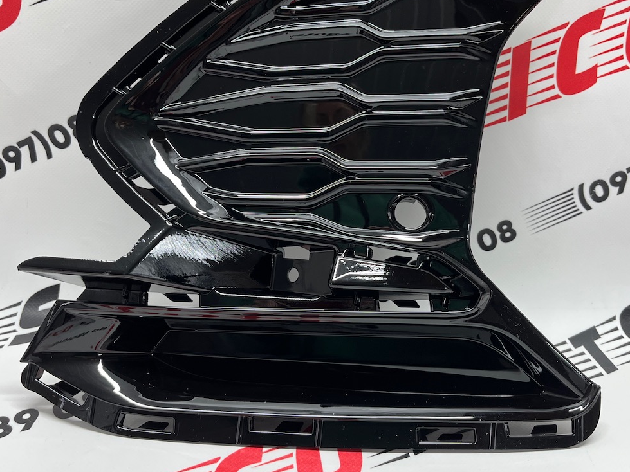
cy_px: 188
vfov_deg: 41.6
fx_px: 619
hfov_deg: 54.0
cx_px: 317
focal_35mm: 34
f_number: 1.6
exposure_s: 1/100
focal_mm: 5.1
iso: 80
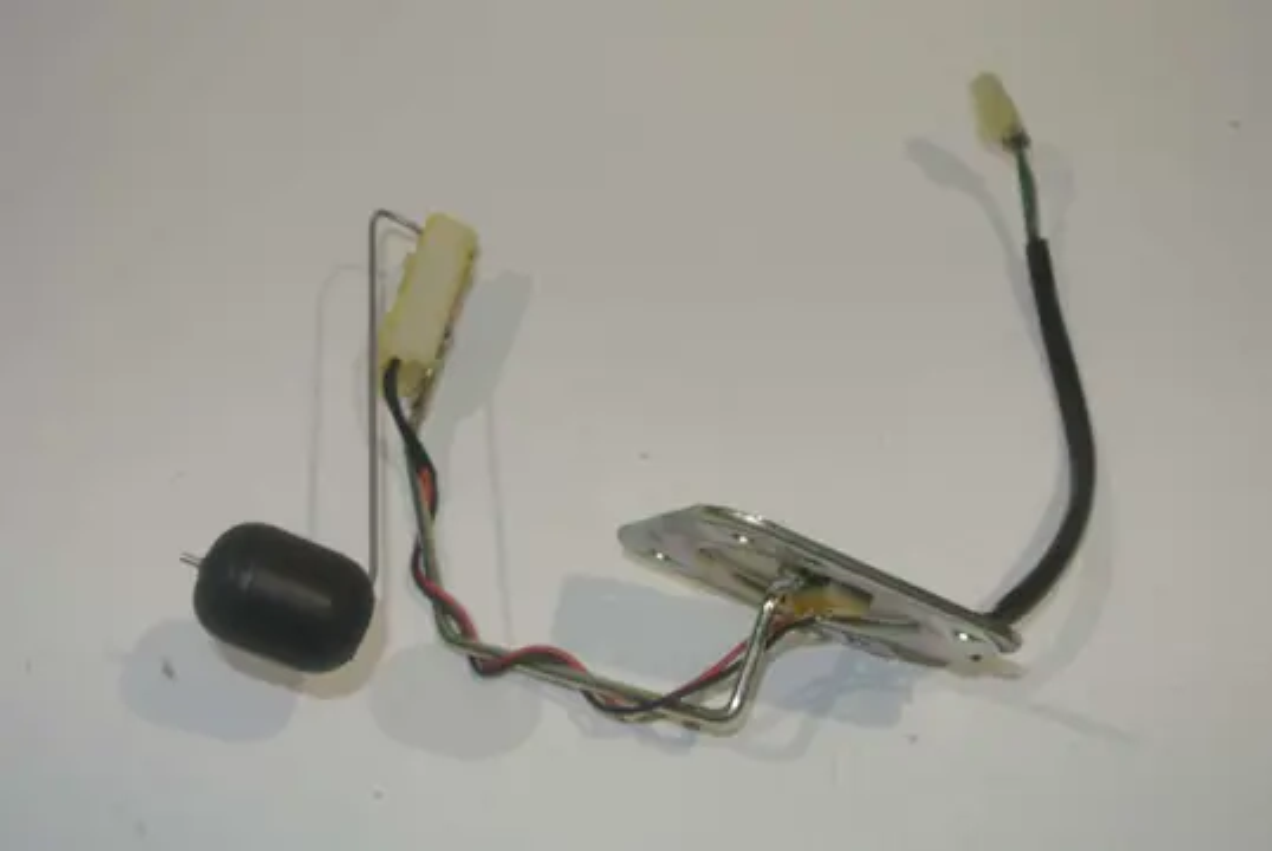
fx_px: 1733
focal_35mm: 49
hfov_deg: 40.3
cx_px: 636
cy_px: 426
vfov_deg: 27.6
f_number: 4.5
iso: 200
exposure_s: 1/60
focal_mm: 18.2
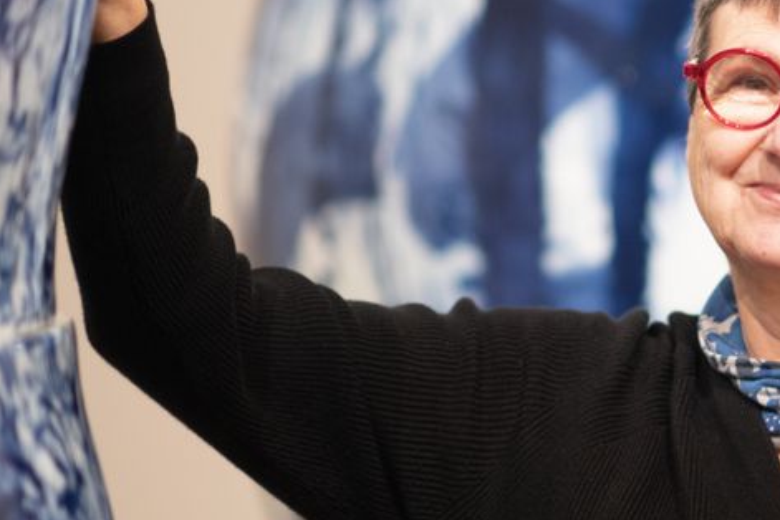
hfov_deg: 8.8
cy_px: 224
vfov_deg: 5.9
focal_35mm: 231
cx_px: 873
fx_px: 5005
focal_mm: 85
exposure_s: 1/100
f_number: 1.6
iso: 500
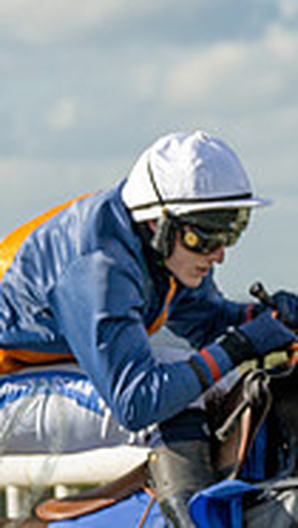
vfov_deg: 3.8
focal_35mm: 574
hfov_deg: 2.1
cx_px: 232
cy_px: 632
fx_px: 8041
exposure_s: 1/1600
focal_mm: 92
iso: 200
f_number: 4
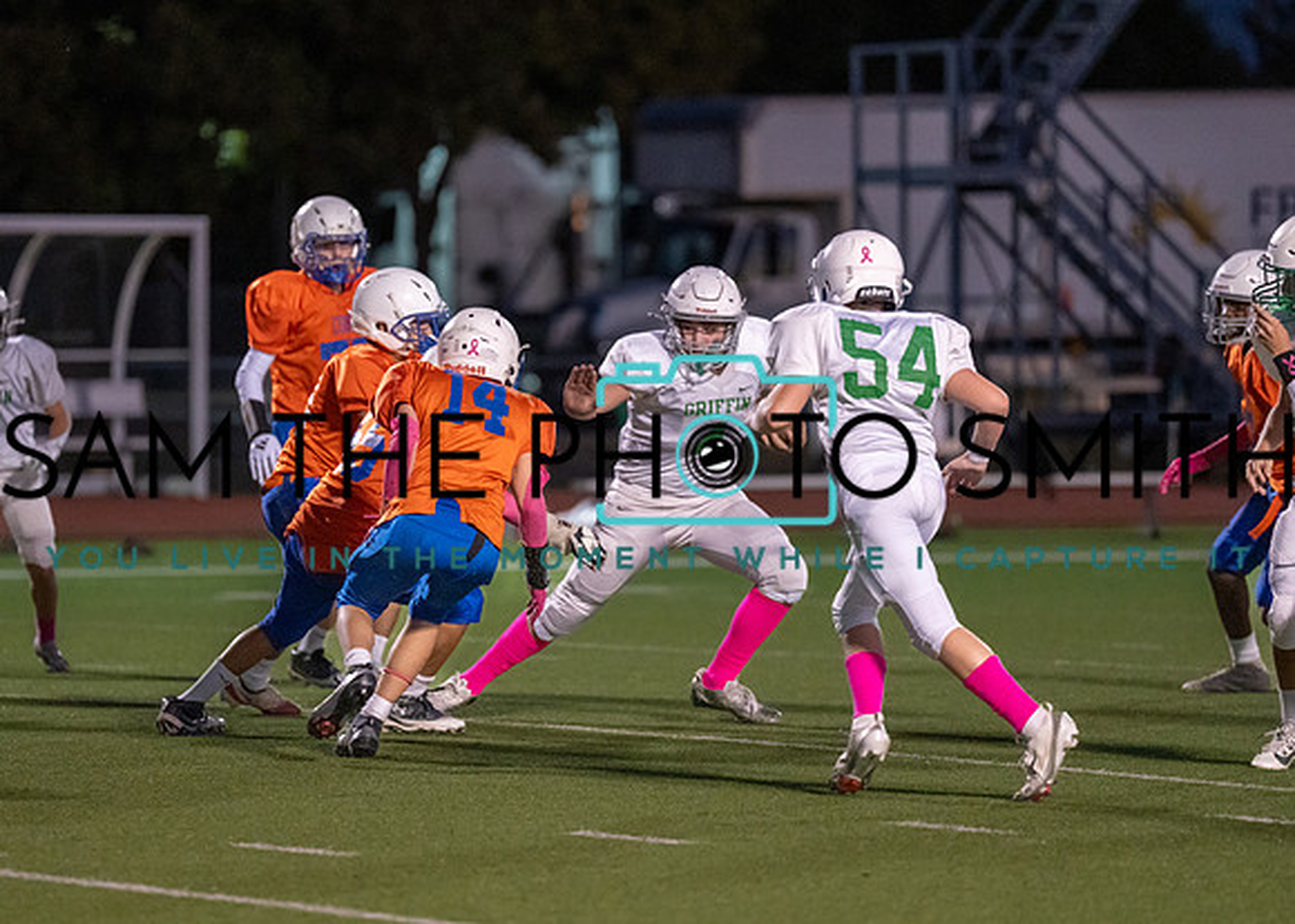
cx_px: 570
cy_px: 422
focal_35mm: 267
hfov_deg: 7.6
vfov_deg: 5.4
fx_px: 9810
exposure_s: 1/1000
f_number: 2.8
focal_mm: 200
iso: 5000
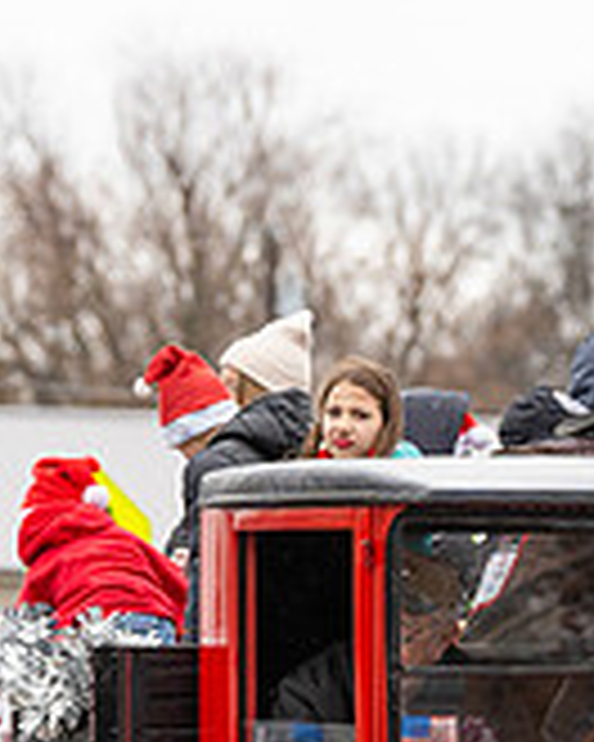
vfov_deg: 6.3
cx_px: 513
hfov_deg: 5.1
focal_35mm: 306
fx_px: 6724
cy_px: 825
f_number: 2.8
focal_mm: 93
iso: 500
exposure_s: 1/640
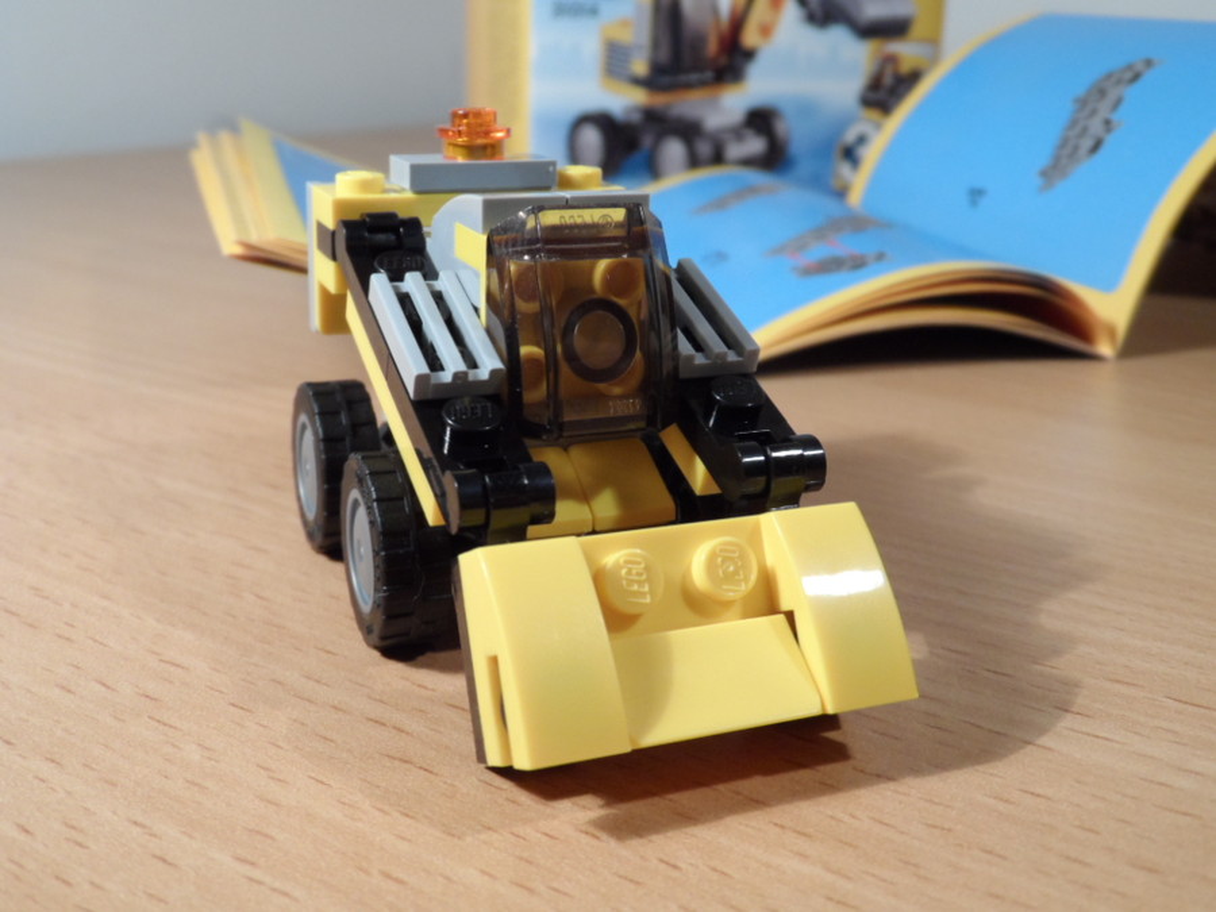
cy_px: 456
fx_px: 1440
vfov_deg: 35.1
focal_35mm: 41
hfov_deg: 45.8
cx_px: 608
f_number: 3.7
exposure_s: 1/30
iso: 200
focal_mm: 6.8
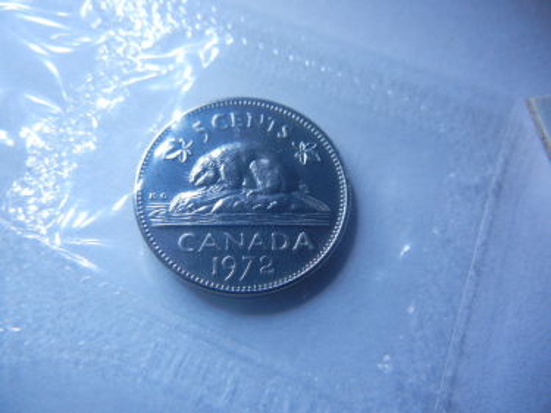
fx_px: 477
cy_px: 206
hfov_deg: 60.0
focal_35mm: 30
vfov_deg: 46.8
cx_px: 276
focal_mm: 5.4
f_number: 3.5
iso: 160
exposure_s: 1/280
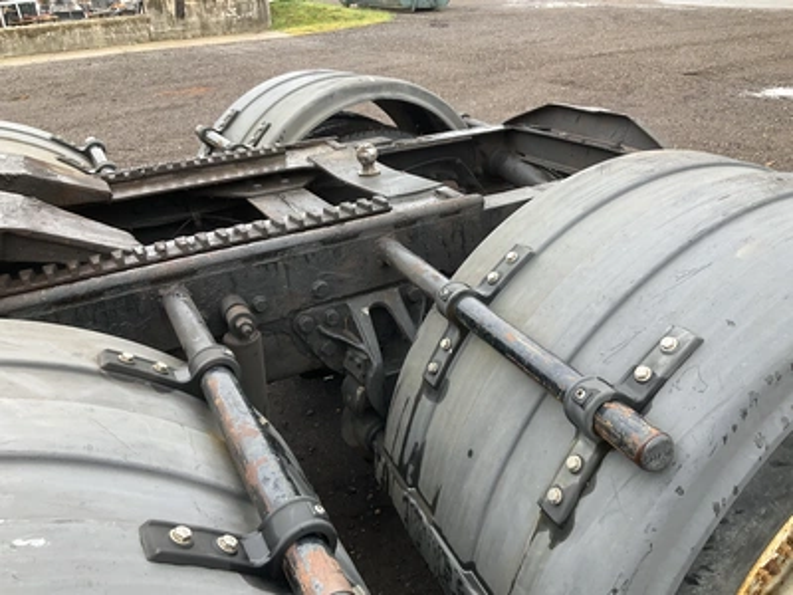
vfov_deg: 48.2
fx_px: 664
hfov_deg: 61.7
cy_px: 298
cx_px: 396
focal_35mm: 29
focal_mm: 3
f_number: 1.8
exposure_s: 1/122
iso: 20
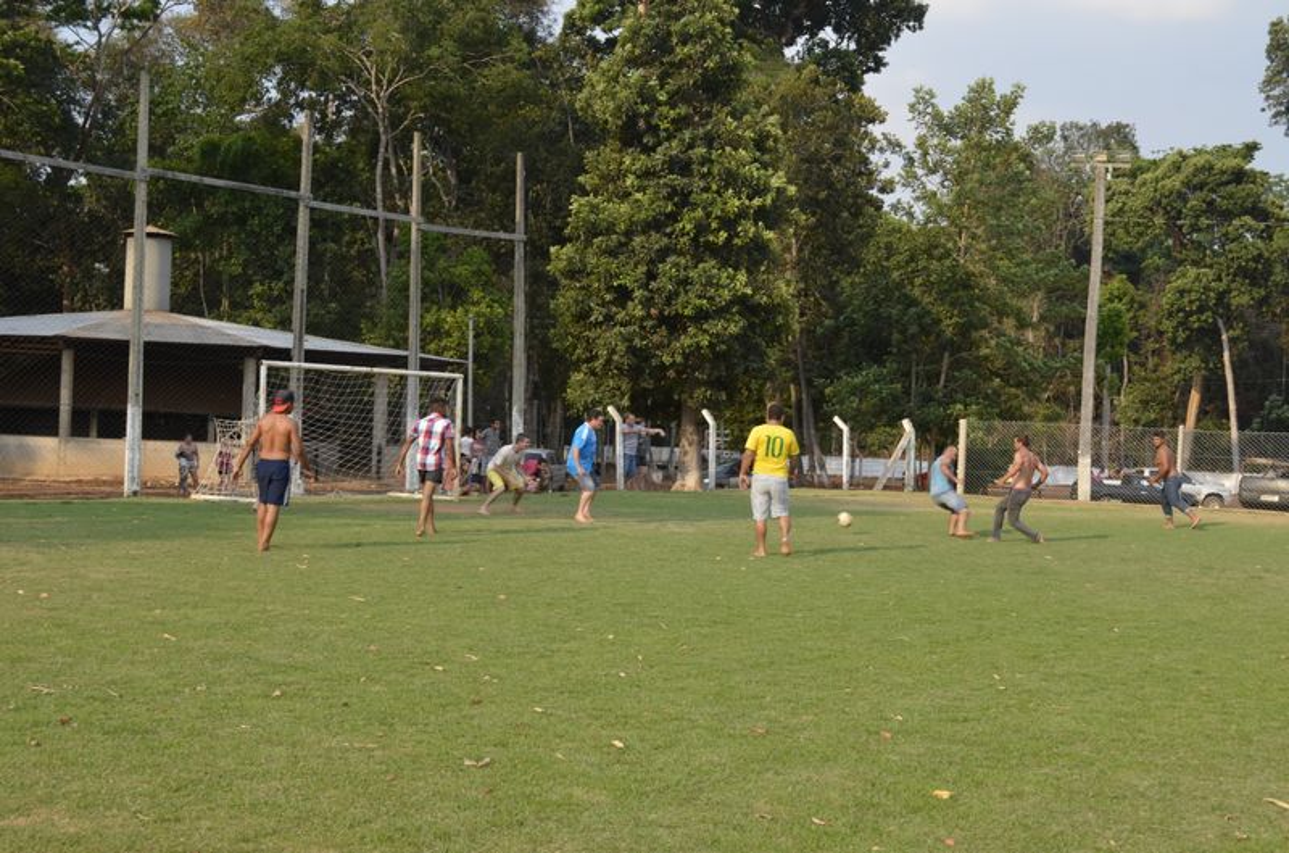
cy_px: 426
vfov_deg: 27.9
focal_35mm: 48
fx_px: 1714
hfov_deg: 41.2
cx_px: 644
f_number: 8
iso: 200
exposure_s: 1/250
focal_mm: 32
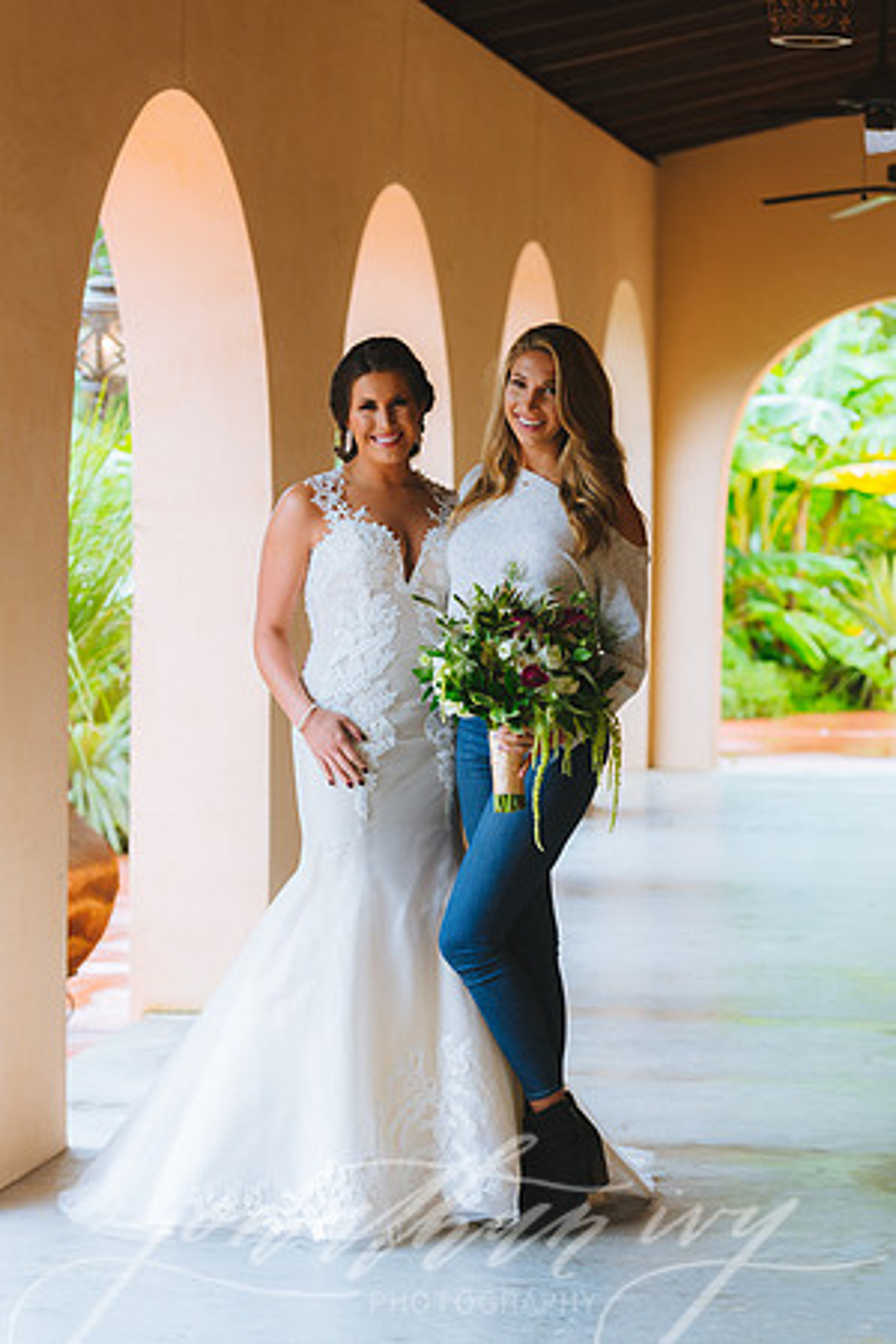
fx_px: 3808
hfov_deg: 13.4
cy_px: 672
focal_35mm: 102
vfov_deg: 20.0
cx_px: 448
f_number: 2.8
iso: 125
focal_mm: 102
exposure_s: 1/125
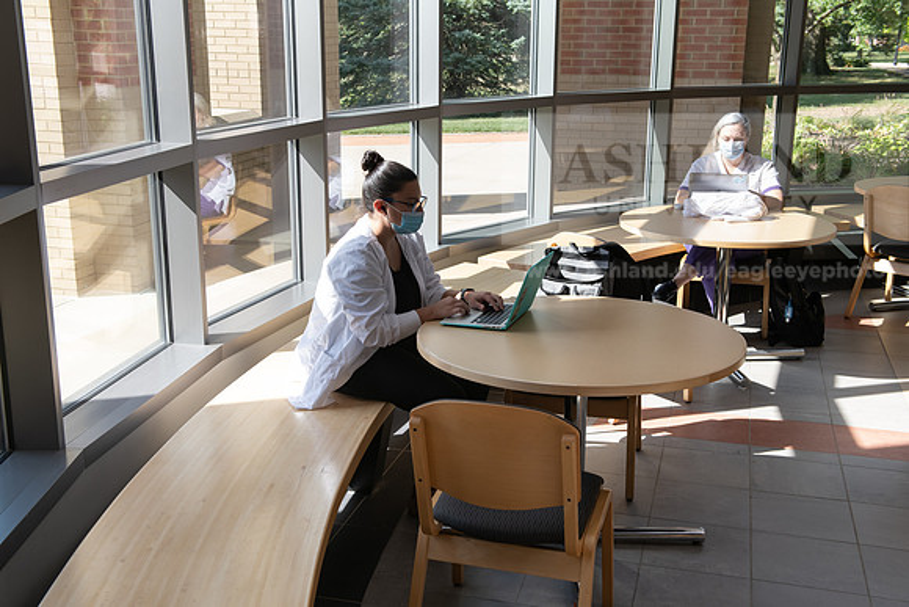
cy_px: 304
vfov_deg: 31.9
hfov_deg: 46.4
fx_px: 1061
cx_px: 454
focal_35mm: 42
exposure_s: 1/200
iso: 320
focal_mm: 42
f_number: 6.3
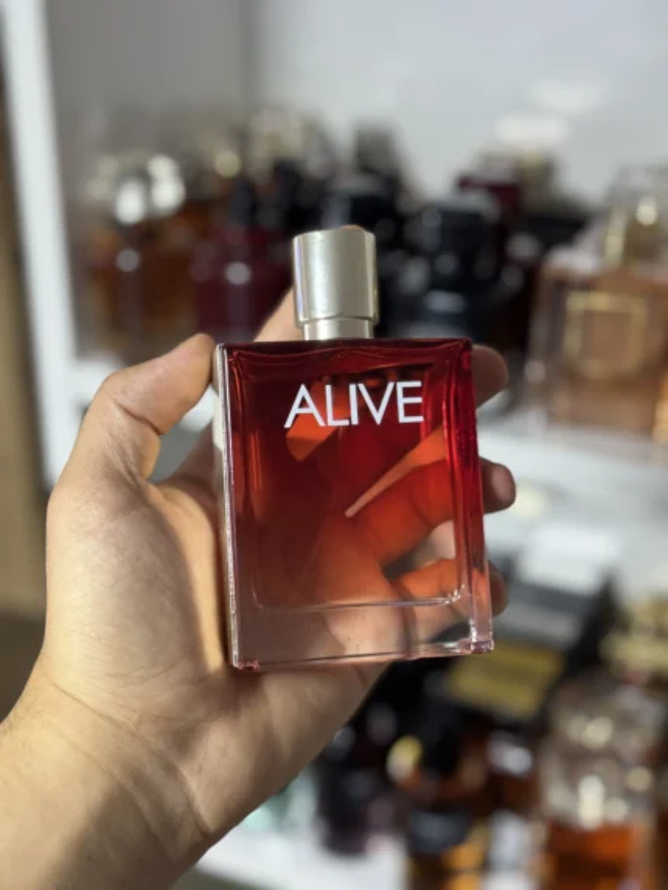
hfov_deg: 30.3
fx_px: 1235
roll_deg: -0.4
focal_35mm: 48
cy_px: 445
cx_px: 334
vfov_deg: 39.6
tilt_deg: -23.9
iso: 200
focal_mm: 6.76
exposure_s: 1/50
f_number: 1.78
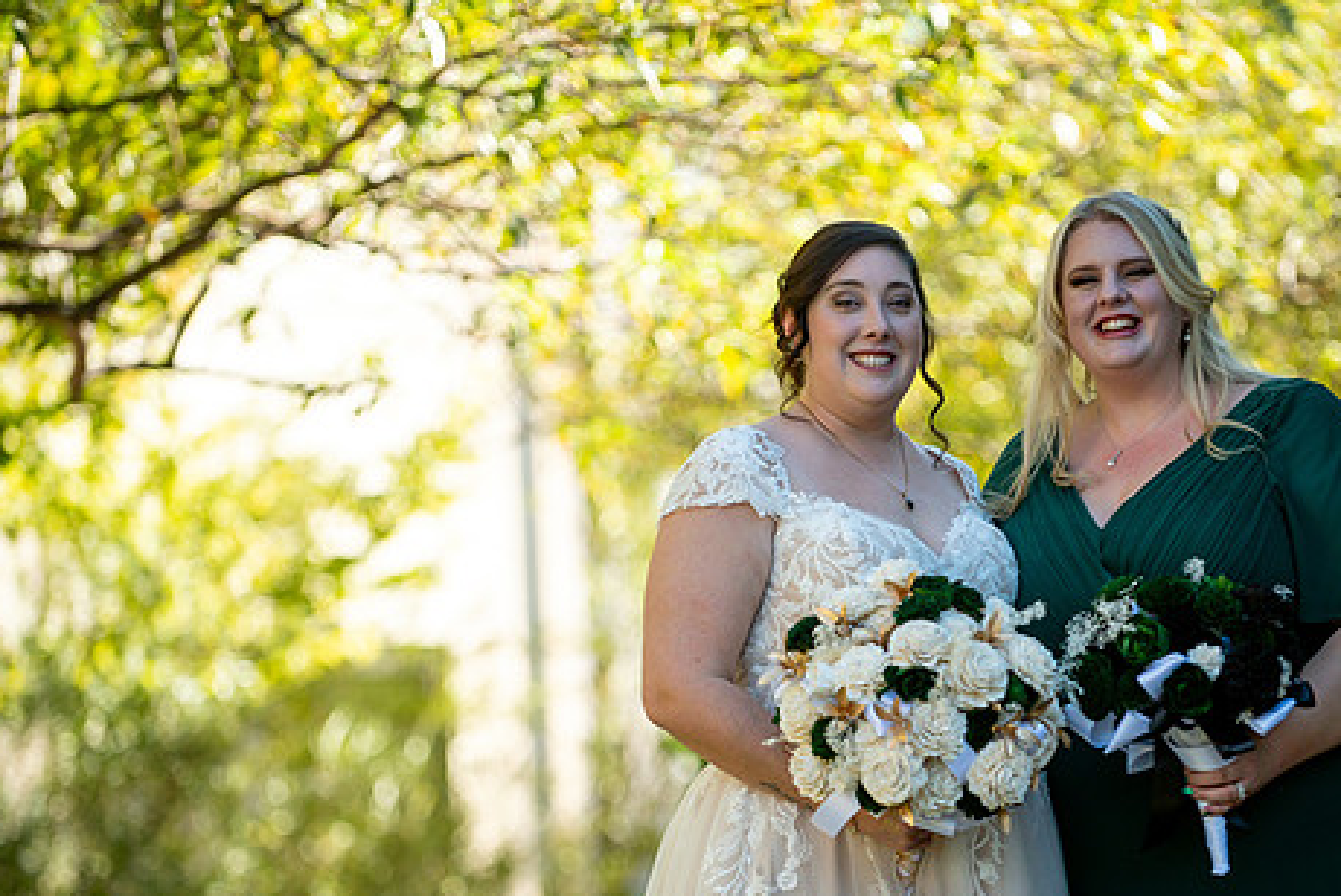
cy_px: 548
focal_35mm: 195
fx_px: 7268
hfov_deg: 10.5
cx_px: 823
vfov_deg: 7.1
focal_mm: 155
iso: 400
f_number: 2.8
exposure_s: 1/2500
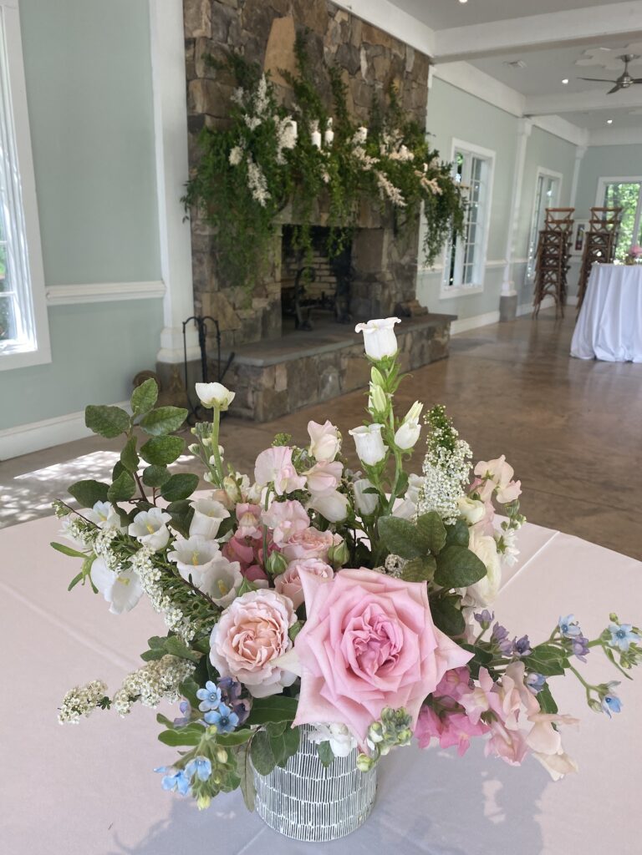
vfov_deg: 67.3
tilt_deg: -15.7
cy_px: 428
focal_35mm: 26
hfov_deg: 53.1
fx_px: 643
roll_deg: -1.8
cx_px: 321
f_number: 1.8
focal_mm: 4.25
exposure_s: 1/120
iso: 80
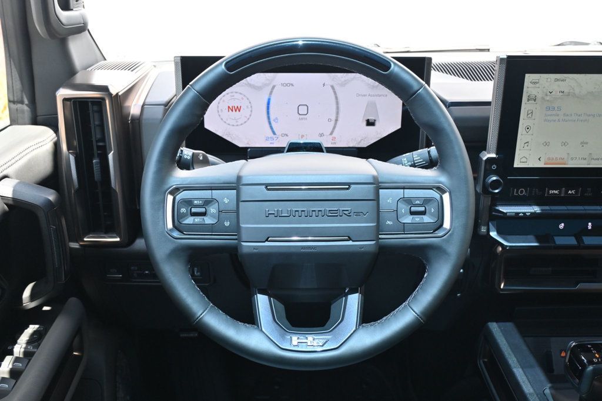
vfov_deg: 36.1
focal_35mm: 37
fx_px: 614
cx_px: 301
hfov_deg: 52.2
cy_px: 200
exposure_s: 1/125
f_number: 4.2
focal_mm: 24.5
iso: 560
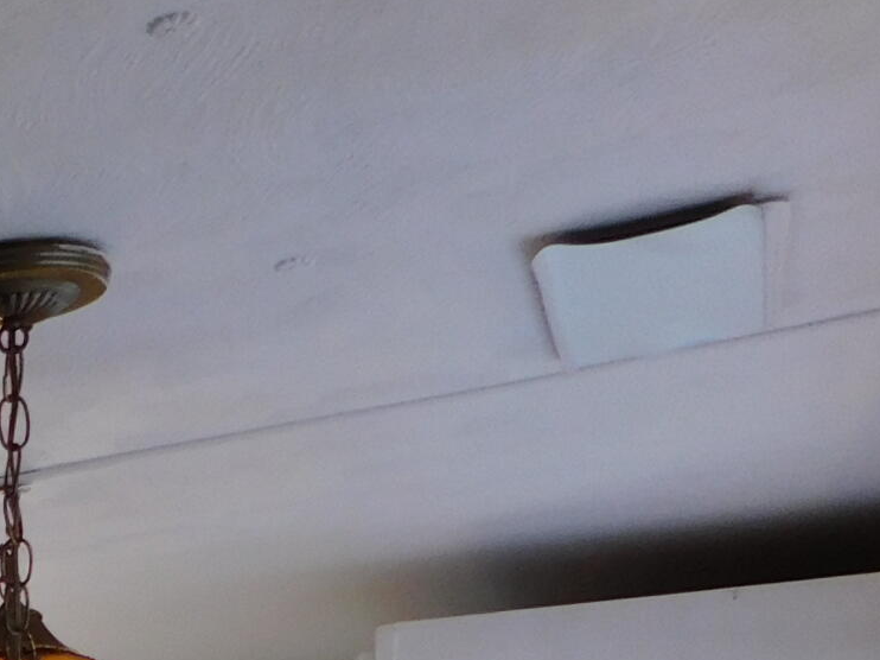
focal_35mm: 93
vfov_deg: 13.6
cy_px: 1320
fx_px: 2363
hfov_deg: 17.2
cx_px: -714
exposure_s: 1/40
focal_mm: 4
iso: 125
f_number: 3
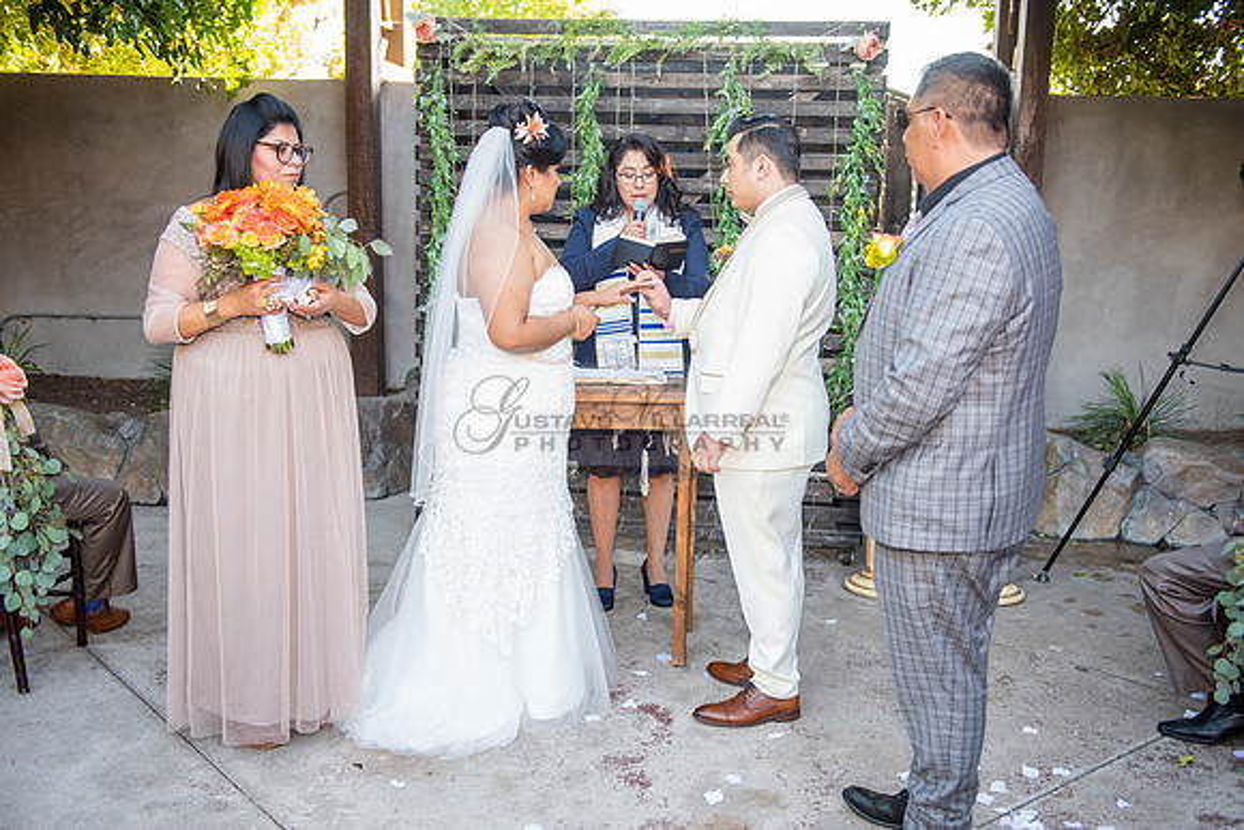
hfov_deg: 52.2
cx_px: 639
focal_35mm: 37
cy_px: 414
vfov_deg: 36.2
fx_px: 1269
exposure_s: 1/160
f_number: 3.2
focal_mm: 35
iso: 500
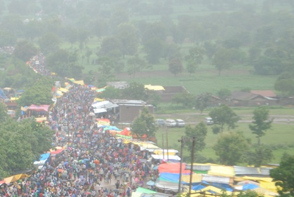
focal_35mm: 148
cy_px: 164
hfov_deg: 13.7
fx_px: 1210
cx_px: 34
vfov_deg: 9.3
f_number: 5.6
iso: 100
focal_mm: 55
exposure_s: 1/160
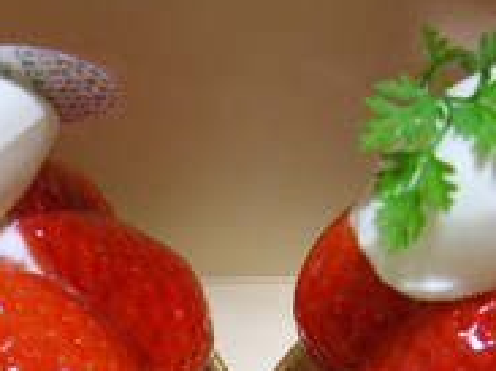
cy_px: 382
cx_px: 239
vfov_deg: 15.1
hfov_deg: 20.5
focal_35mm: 96
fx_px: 1375
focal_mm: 8
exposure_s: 1/25
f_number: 2.8
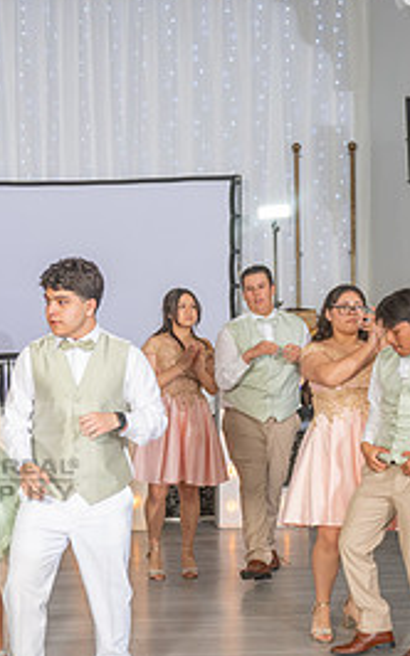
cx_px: 46
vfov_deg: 27.7
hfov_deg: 17.4
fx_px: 1324
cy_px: 435
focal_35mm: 74
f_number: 3.5
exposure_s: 1/160
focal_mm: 27
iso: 500
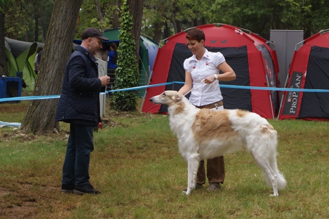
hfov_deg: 27.0
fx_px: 685
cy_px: 110
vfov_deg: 18.2
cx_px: 164
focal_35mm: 75
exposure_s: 1/160
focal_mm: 50
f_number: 5.6
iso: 125
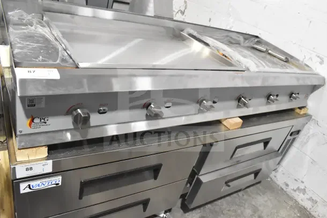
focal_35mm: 27
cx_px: 164
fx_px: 245
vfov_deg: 48.0
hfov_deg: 67.4
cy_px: 109
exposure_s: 1/160
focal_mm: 18
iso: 6400
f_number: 6.3
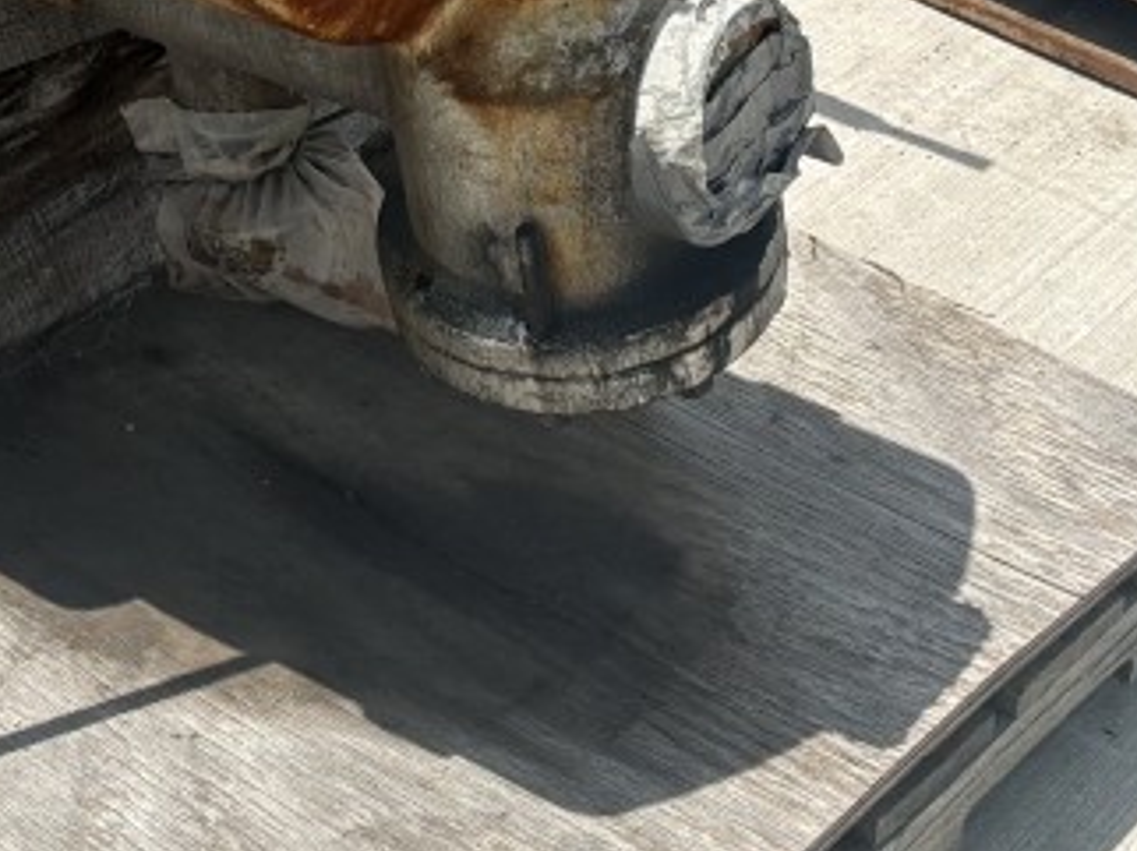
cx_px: 378
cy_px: -106
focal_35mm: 87
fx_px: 2855
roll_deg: -1.3
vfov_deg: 16.4
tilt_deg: -27.7
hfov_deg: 22.4
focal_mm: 3
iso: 25
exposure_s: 1/2058
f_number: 1.8
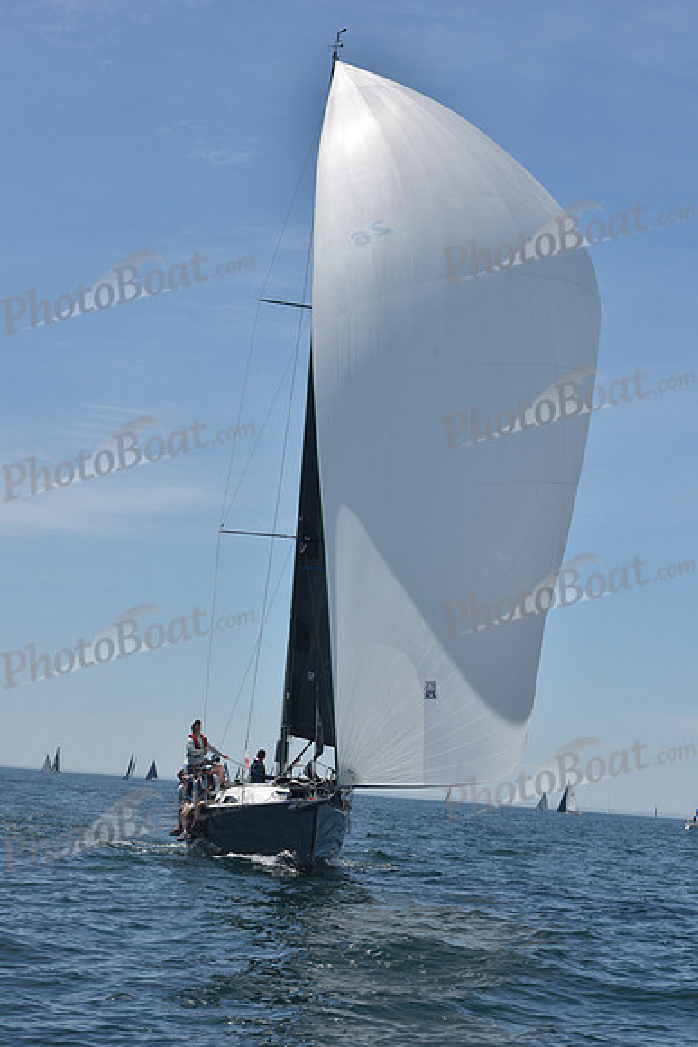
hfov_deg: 19.5
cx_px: 349
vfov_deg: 28.8
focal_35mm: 70
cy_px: 524
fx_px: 2034
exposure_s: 1/800
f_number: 13
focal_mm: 70
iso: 320
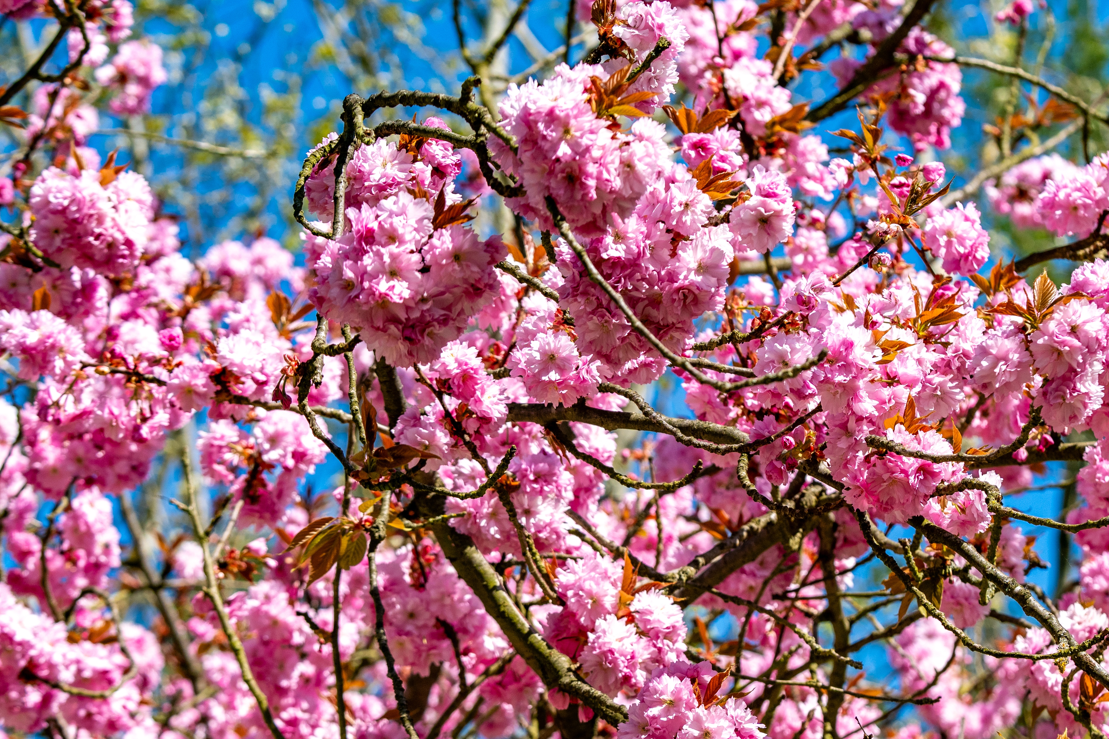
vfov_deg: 8.4
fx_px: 5021
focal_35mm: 163
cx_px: 700
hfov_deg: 12.6
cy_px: 585
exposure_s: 1/1600
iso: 250
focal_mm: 90
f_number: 5.6
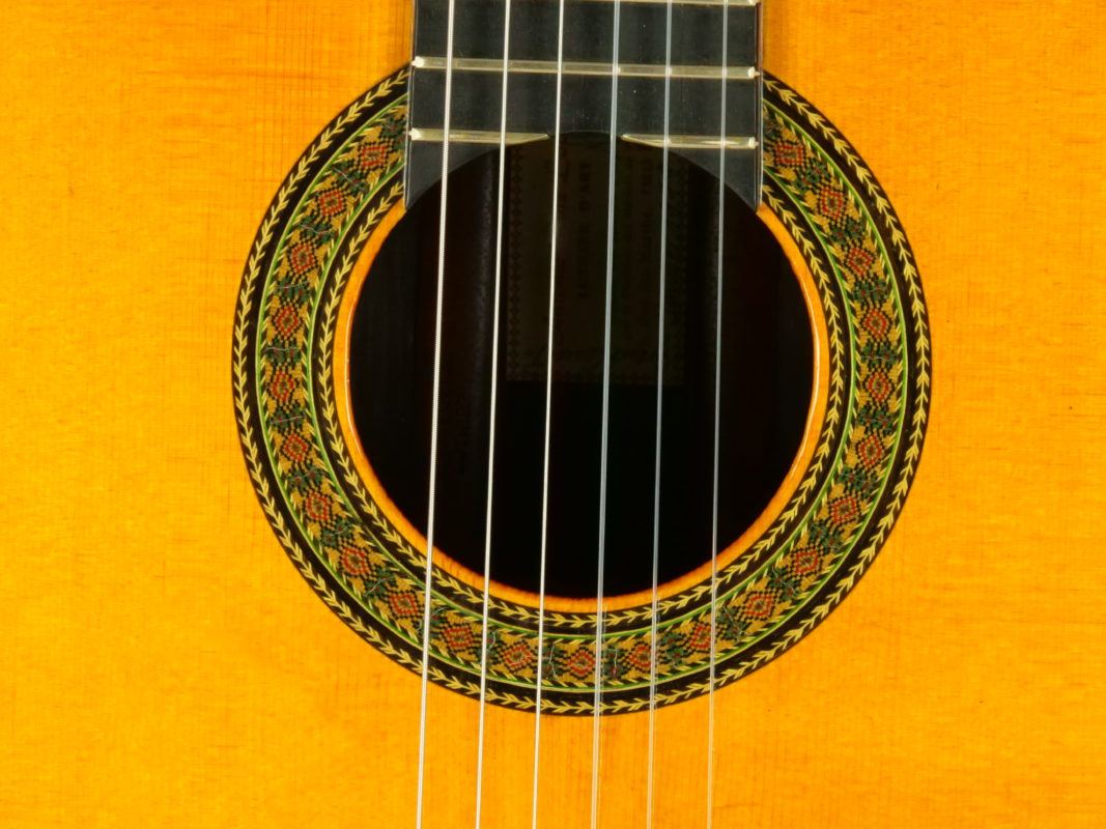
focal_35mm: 200
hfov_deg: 9.9
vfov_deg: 7.4
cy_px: 414
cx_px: 553
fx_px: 6389
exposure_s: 1/40
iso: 3200
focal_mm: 100
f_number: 14
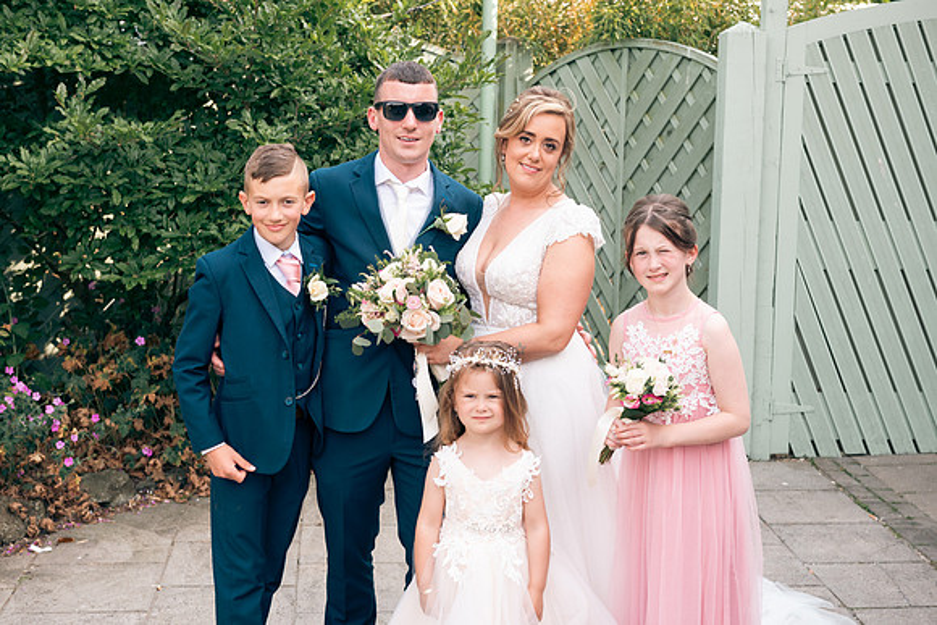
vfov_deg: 24.6
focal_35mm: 55
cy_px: 312
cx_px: 468
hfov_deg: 36.2
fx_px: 1432
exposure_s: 1/100
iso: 100
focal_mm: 55
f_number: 5.6
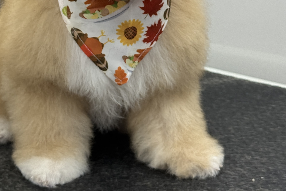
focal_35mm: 82
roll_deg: -1.9
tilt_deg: -7.8
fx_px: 651
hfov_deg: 24.7
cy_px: -35
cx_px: 123
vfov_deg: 16.0
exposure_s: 1/192
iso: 64
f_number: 1.78
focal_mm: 6.76
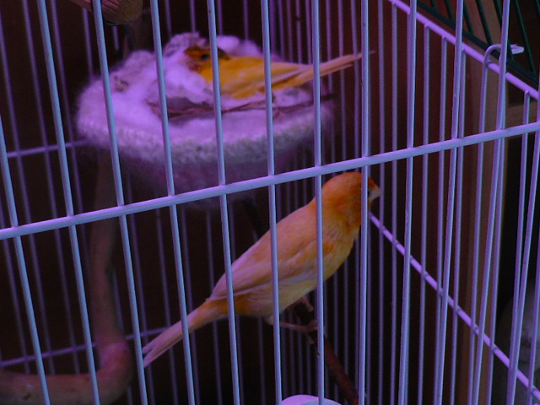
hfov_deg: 26.0
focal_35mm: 75
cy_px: 202
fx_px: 1170
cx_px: 270
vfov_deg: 19.6
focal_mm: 8.3
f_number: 2.8
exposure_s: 1/30
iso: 160
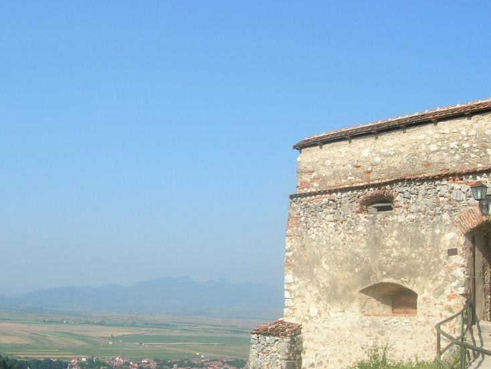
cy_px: 244
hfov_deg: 36.0
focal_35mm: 53
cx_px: 198
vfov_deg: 27.4
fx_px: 752
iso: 64
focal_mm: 7.8
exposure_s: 1/461
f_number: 4.8
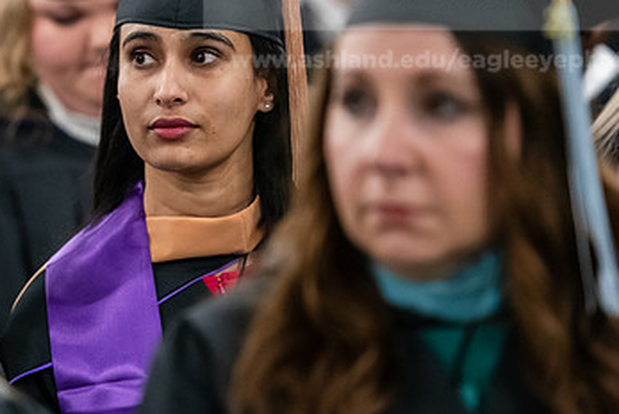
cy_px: 97
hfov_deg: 7.9
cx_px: 150
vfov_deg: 5.3
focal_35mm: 259
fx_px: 4457
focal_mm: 155
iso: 4000
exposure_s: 1/200
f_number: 2.8
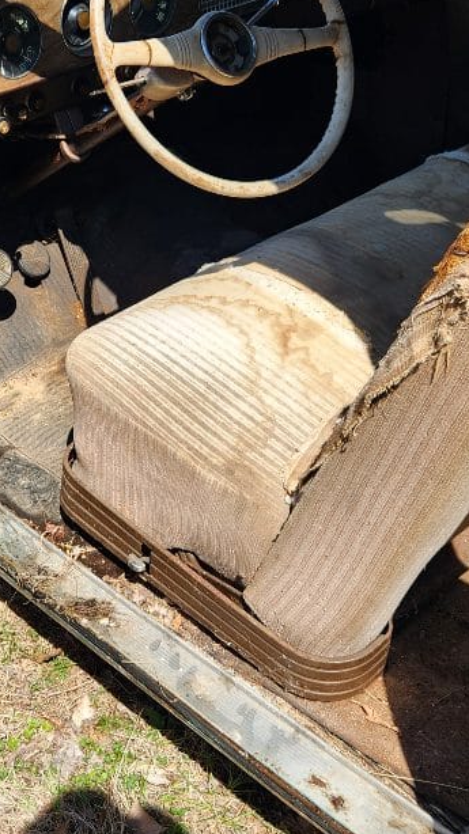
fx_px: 1084
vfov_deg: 41.9
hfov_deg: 24.0
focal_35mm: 49
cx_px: 92
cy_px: 341
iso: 20
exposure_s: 1/904
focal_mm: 5.4
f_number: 1.8
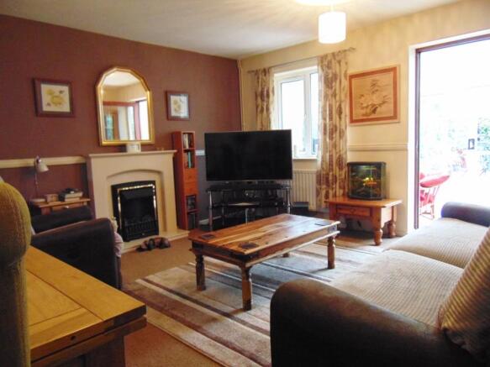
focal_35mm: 25
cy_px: 184
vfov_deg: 54.9
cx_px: 245
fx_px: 354
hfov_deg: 69.4
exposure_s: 1/20
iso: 400
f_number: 3
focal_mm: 4.5
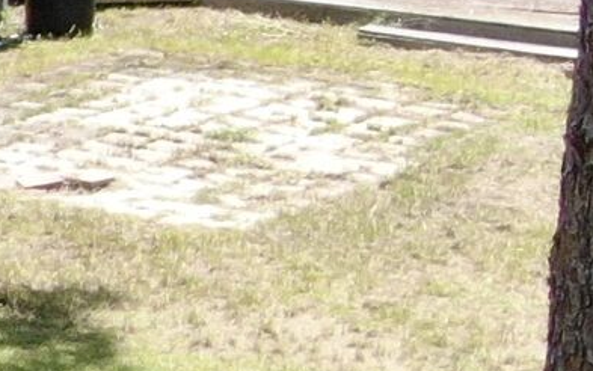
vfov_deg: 4.1
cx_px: -1432
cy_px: 318
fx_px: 5222
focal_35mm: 323
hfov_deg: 5.9
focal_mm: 6.63
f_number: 3.4
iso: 100
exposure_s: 1/240
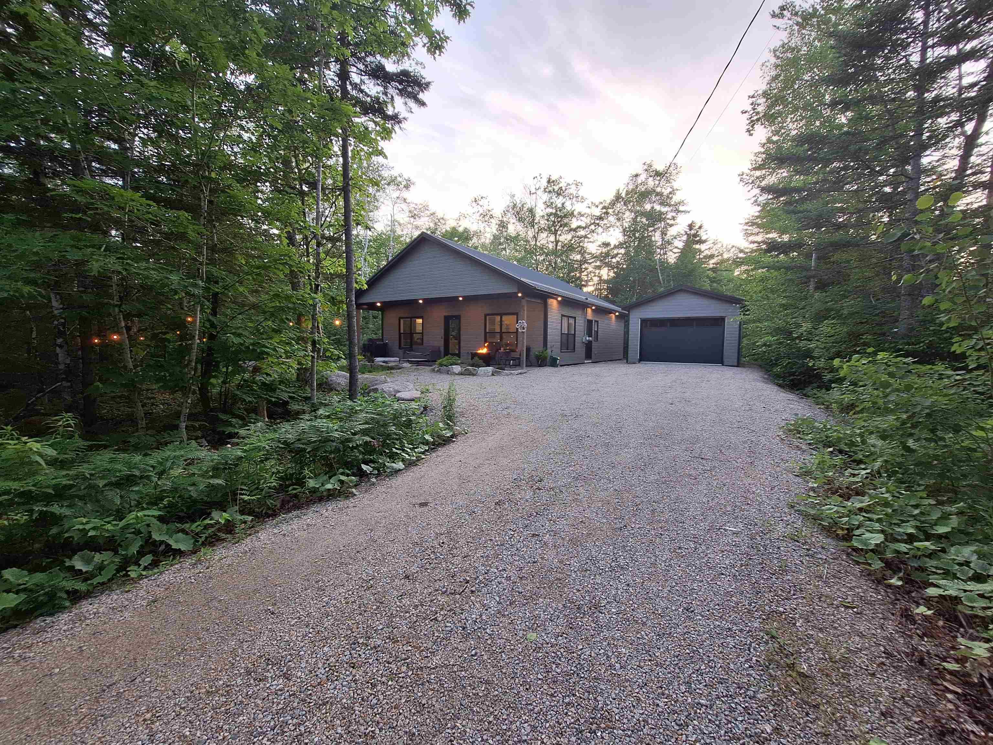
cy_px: 372
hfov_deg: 106.2
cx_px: 496
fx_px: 373
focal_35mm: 13
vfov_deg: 89.9
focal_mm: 1.74
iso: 64
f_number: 2.2
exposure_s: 1/60
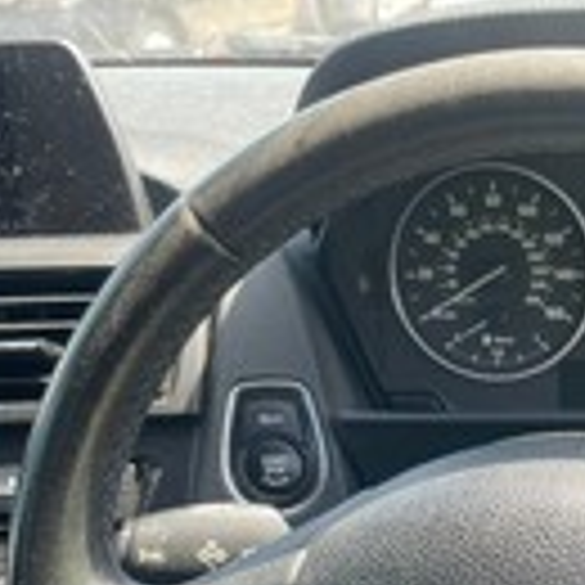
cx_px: 639
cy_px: 585
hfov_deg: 25.7
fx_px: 1185
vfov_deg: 26.3
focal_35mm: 62
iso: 40
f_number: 1.6
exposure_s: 1/121
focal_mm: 4.2
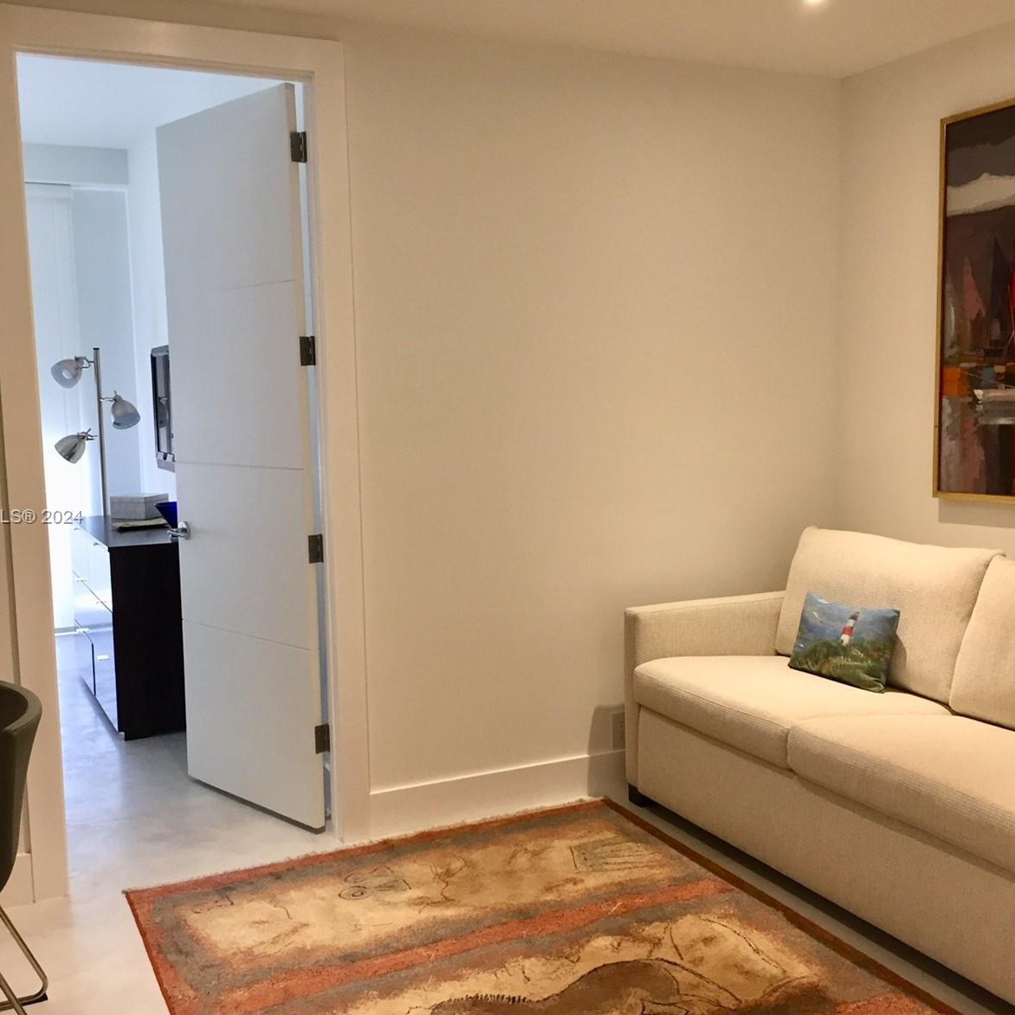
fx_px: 1161
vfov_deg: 47.2
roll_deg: +2.1
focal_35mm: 35
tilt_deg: -6.0
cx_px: 498
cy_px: 518
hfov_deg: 47.2
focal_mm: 4.15
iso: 80
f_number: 2.2
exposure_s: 1/30
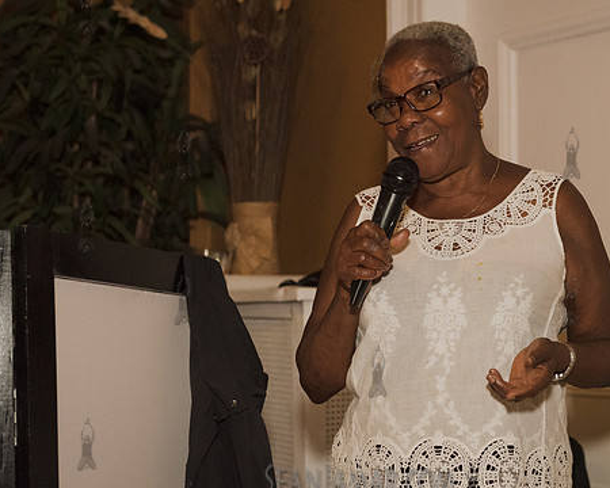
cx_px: 474
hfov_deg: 21.7
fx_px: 1571
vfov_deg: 17.7
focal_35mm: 87
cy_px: 242
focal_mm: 55
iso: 2000
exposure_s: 1/250
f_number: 3.5
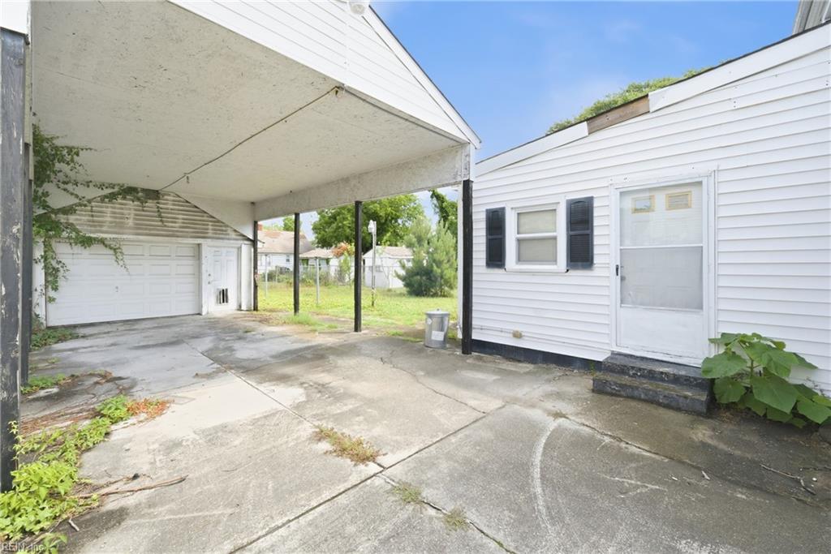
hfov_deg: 106.3
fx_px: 312
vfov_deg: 83.3
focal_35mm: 14
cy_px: 277
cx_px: 416
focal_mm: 9
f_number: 9
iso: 250
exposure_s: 1/10
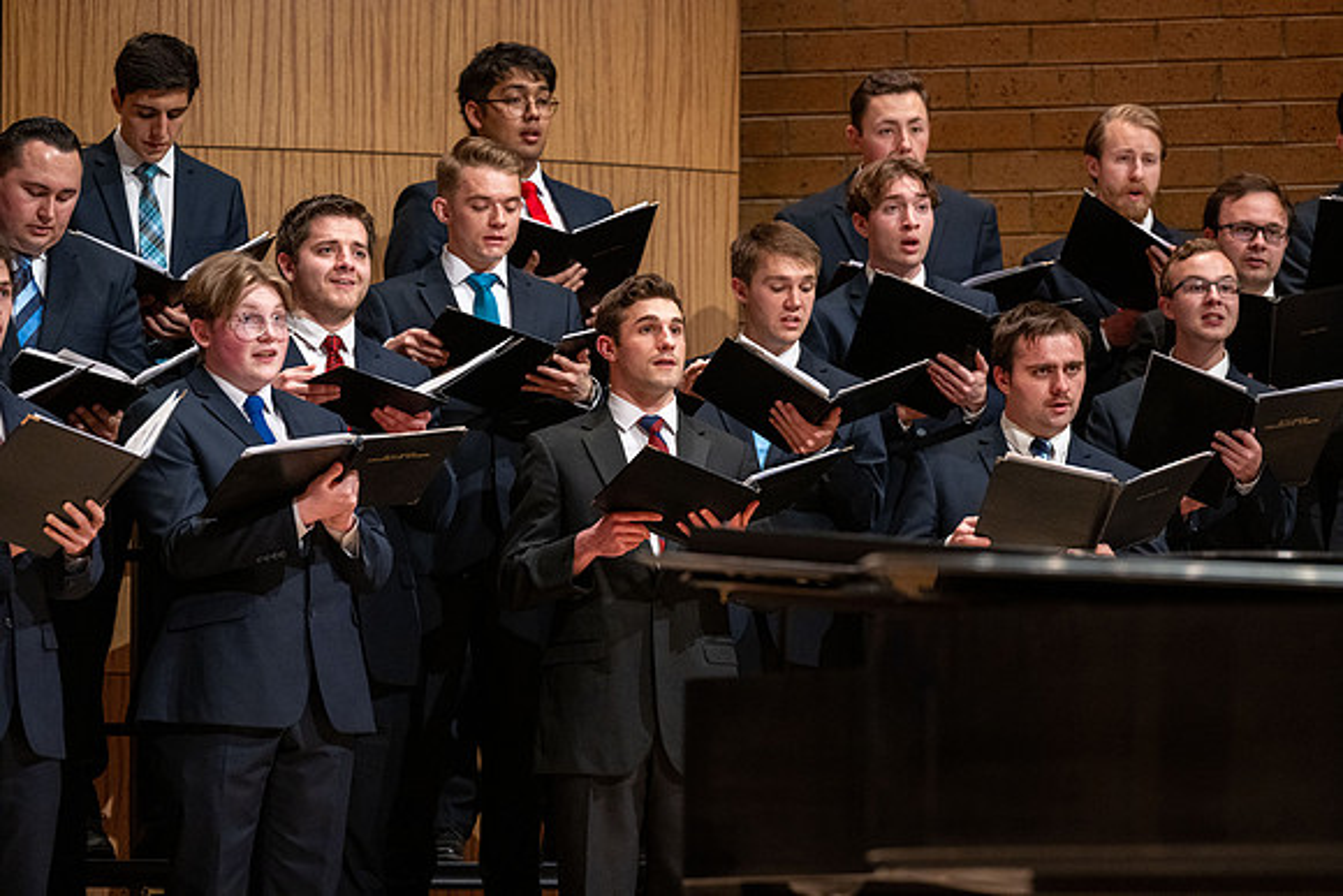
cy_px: 448
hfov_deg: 10.3
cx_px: 672
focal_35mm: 200
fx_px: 7463
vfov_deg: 6.9
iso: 2500
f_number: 4
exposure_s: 1/200
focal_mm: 200
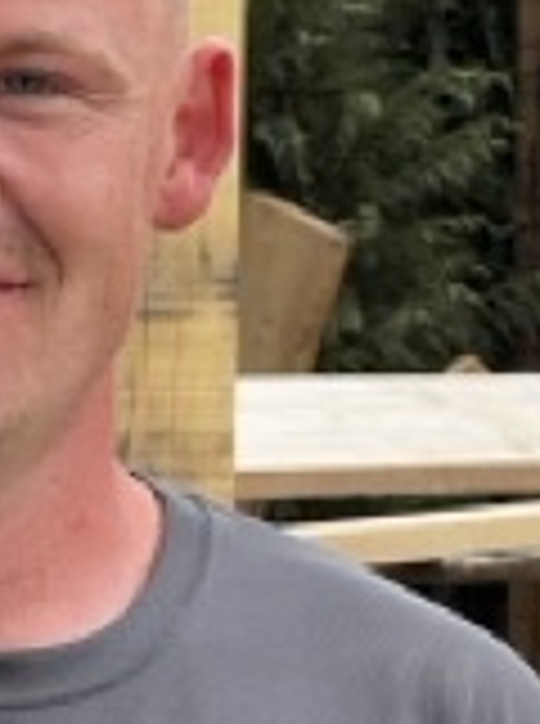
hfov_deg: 4.8
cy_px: 391
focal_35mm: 307
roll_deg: -1.0
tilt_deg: +1.7
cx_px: -40
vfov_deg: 6.5
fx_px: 6411
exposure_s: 1/99
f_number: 2.8
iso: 40
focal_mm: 9
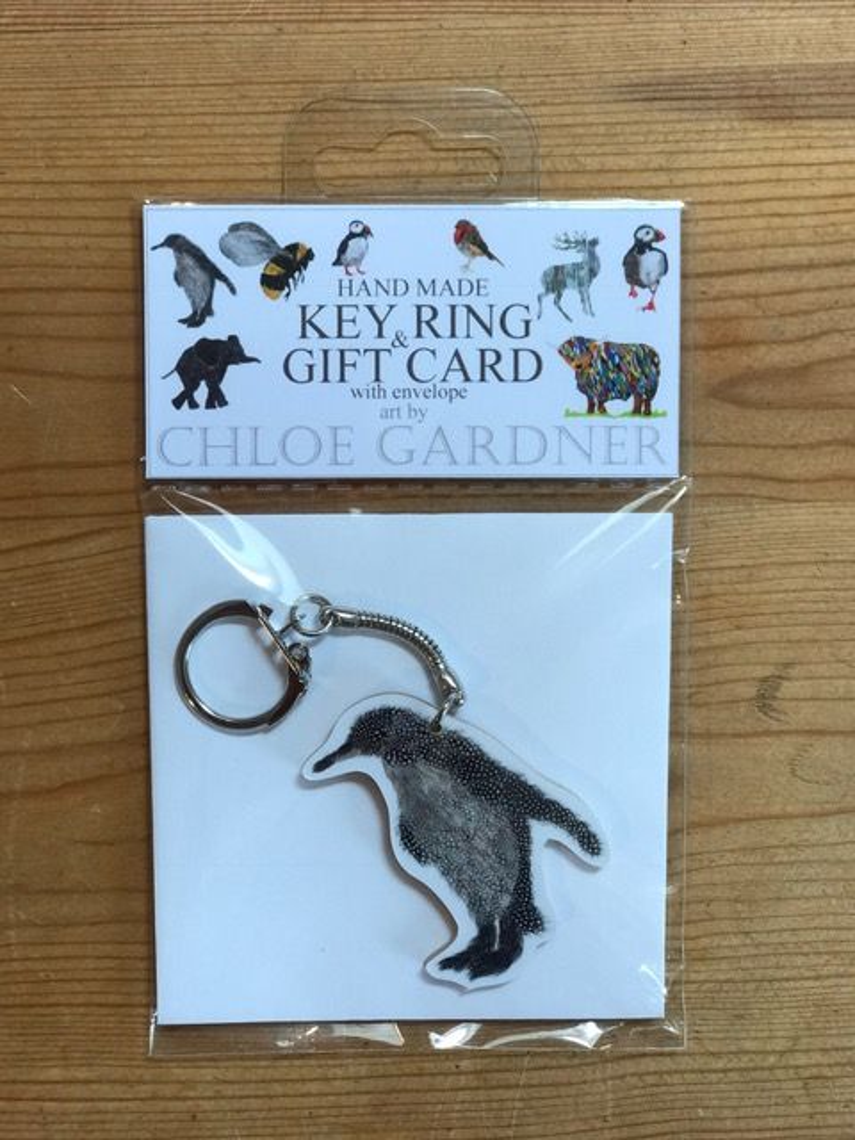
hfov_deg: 25.7
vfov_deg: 33.8
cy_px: 570
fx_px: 1877
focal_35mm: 57
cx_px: 428
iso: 40
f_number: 2.8
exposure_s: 1/50
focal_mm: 6.6
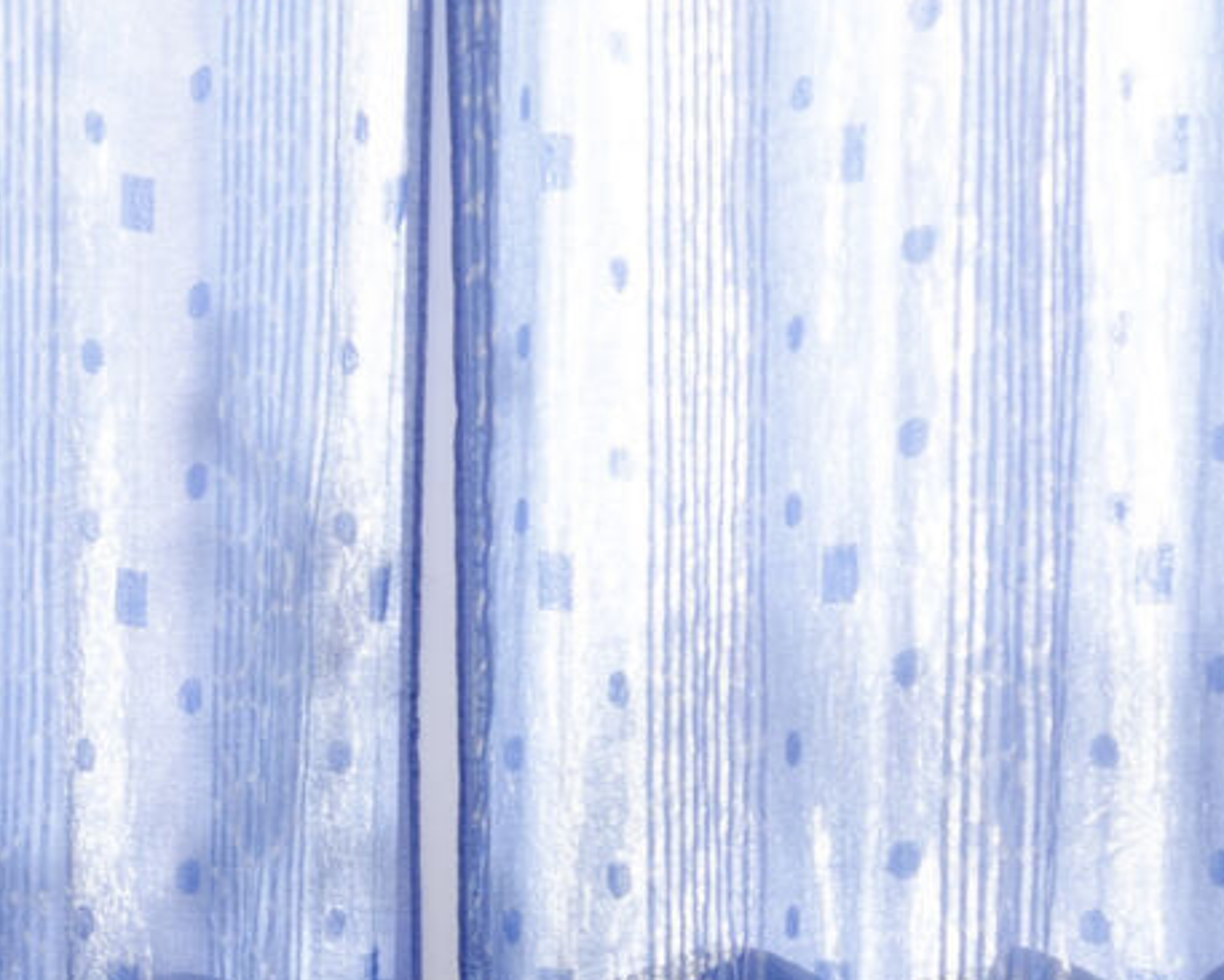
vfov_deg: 17.4
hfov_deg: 21.5
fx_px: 3117
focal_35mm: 86
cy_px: 1016
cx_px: 43
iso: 320
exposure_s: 1/200
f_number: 8
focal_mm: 10
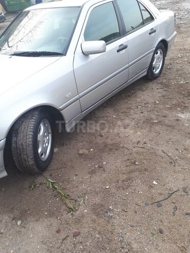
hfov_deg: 51.4
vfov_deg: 65.3
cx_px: 95
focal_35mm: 27
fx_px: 198
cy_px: 126
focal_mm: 3.6
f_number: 1.9
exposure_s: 1/110
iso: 40
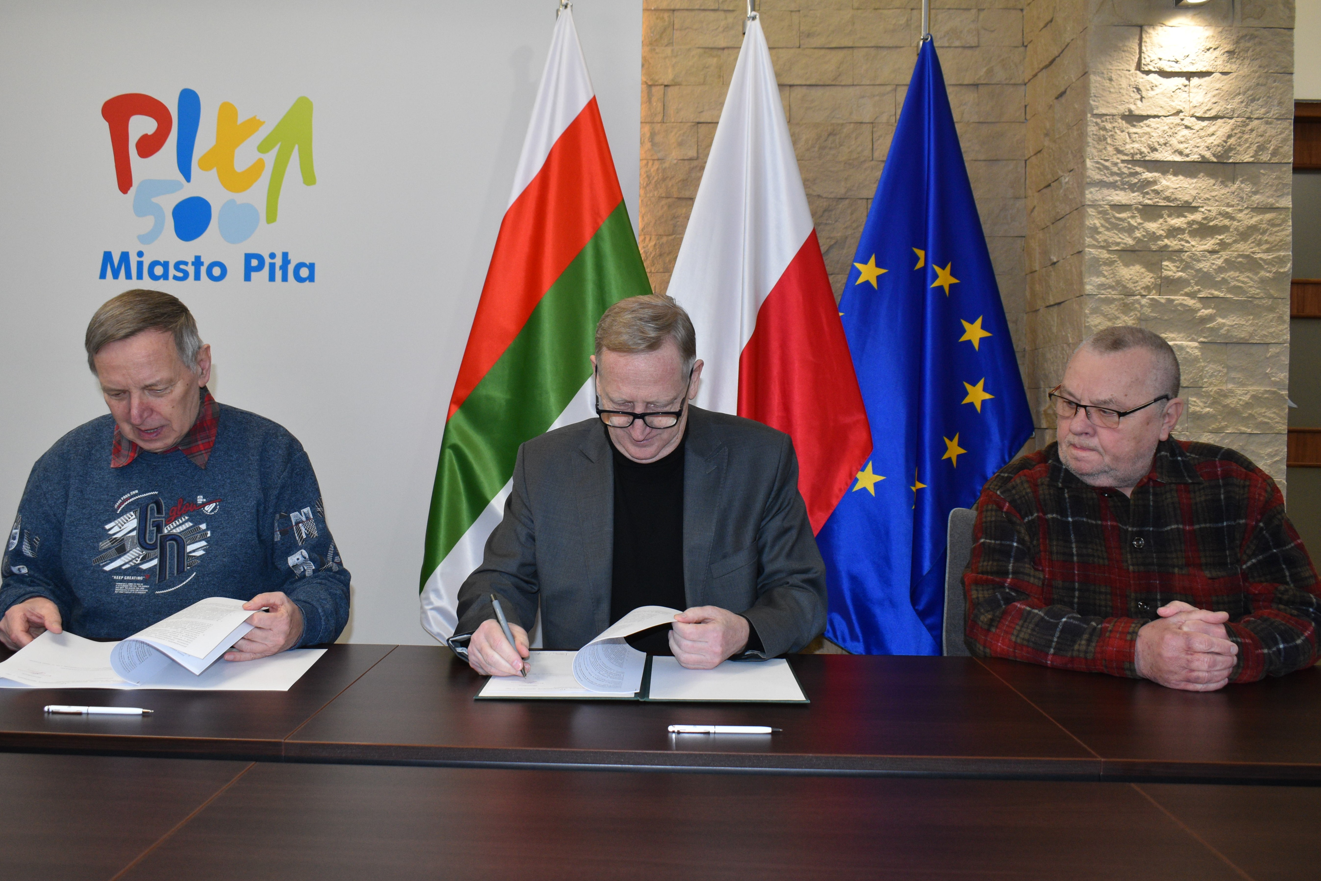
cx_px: 660
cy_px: 440
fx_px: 1101
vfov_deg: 43.6
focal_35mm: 30
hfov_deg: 61.9
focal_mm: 20
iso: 800
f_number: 5
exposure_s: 1/100
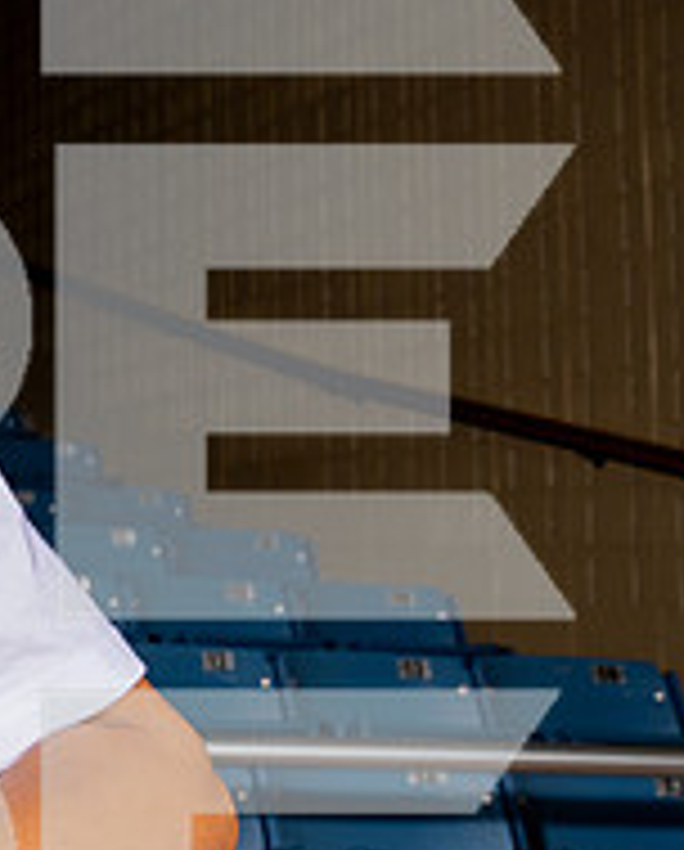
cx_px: -572
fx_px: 1740
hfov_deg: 17.6
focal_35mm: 69
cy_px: 385
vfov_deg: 27.4
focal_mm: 24
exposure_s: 1/125
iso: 250
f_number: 7.1
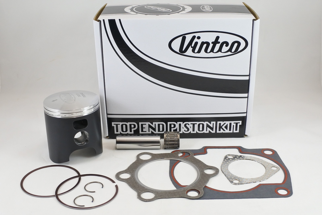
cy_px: 108
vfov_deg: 47.9
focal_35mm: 27
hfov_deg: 67.4
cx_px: 161
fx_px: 241
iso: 400
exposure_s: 1/160
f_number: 3.5
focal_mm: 10
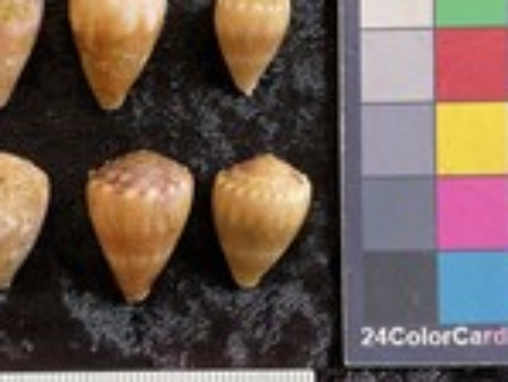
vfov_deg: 21.6
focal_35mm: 68
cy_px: 176
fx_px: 999
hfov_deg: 28.1
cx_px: 119
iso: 80
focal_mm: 3
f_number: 1.8
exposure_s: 1/60
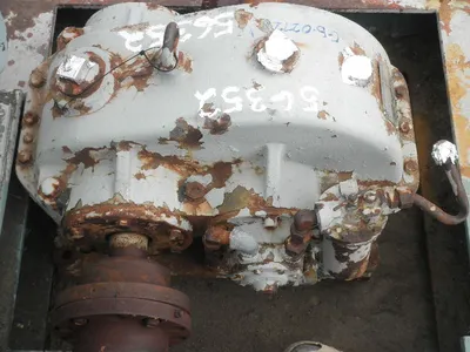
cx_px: 235
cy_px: 176
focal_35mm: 44
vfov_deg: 32.9
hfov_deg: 42.9
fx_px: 597
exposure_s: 1/320
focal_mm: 7.9
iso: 64
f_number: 3.4
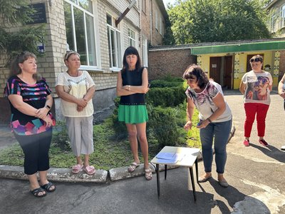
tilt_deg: -11.6
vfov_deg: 53.1
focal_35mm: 26
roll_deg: -0.9
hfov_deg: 67.3
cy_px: 107
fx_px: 214
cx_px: 142
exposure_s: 1/591
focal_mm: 5.7
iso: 50
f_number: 1.5
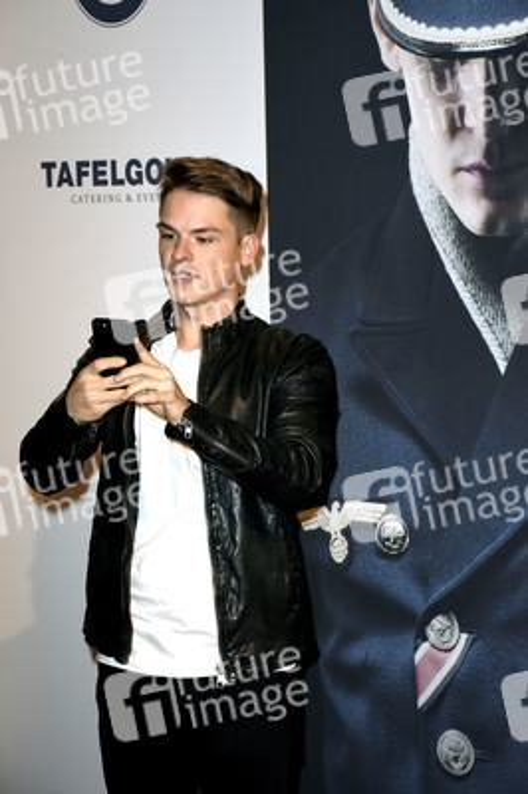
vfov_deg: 17.1
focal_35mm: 120
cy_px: 397
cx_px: 264
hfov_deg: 11.4
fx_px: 2644
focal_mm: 80
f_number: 6.3
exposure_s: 1/160
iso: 640
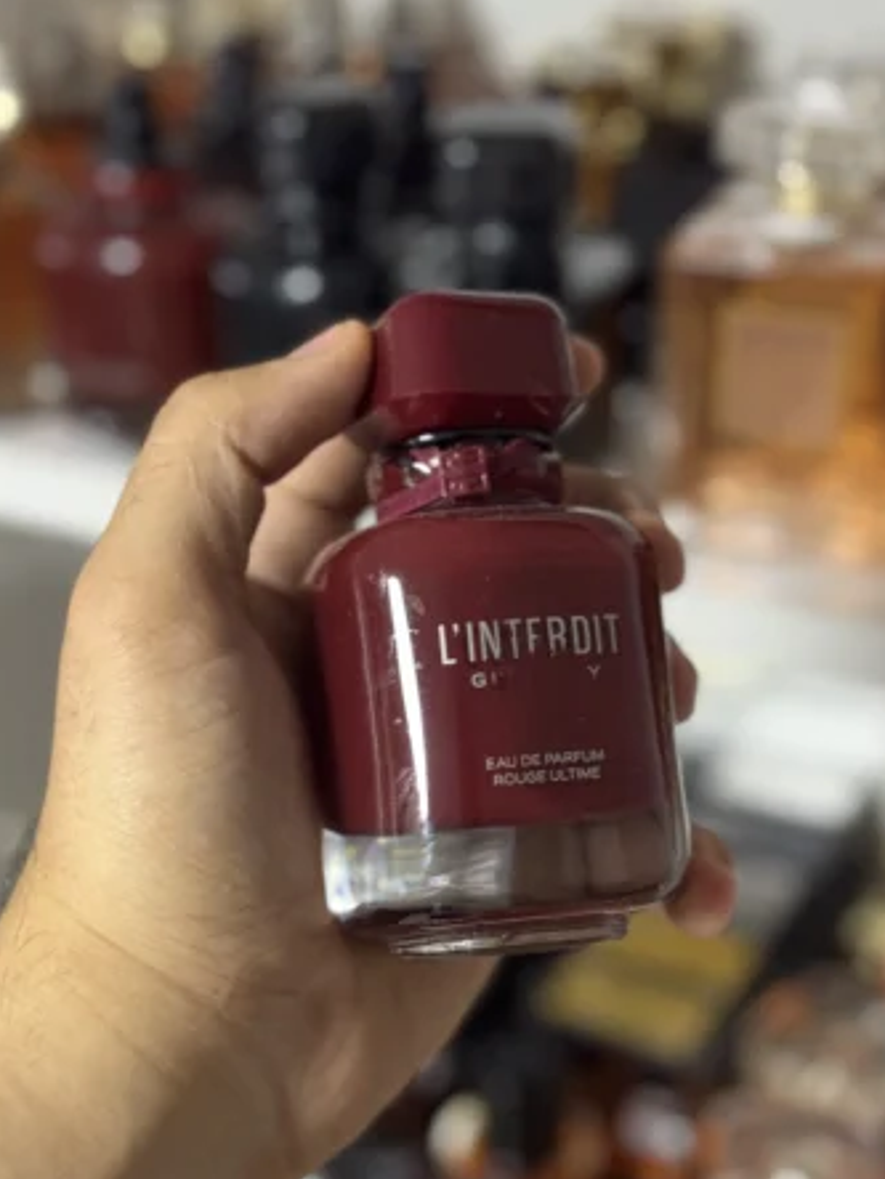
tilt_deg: -27.0
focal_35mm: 62
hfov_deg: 23.6
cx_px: 460
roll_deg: +0.6
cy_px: 623
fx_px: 2113
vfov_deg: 31.2
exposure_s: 1/50
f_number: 1.78
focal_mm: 6.76
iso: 250
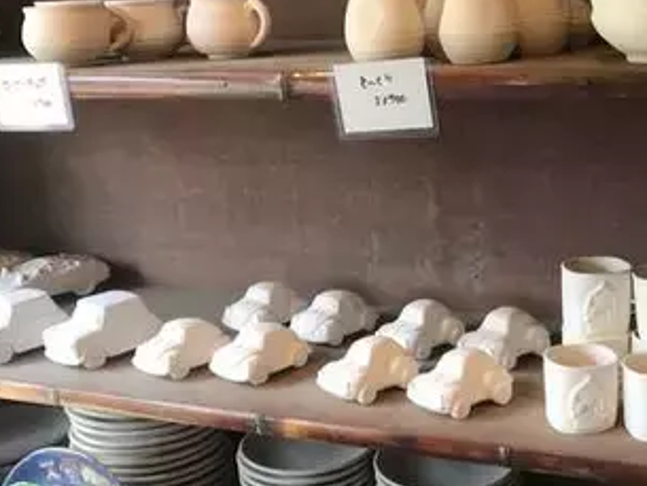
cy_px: 299
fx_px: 1028
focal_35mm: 55
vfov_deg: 26.5
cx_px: 435
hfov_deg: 34.6
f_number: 1.8
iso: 25
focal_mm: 3.99
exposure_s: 1/40
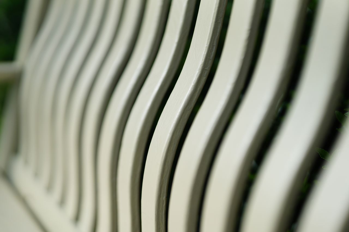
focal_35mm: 85
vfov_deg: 16.1
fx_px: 824
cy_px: 116
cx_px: 174
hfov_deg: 23.9
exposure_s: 1/8000
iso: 200
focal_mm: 85
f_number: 1.4
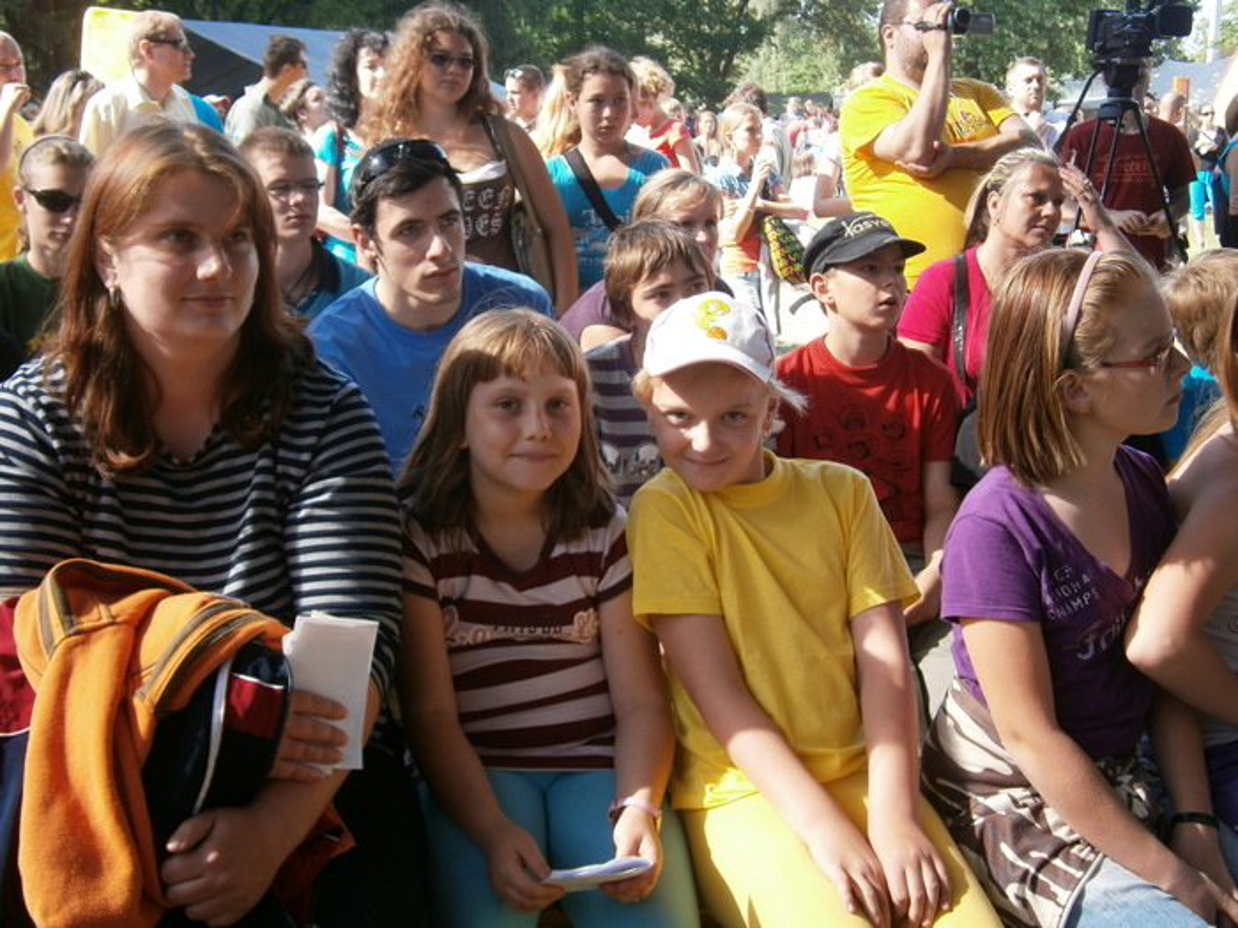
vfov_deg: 30.9
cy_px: 464
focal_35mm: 47
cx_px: 619
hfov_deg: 40.4
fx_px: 1681
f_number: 3.4
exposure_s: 1/100
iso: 80
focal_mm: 8.3
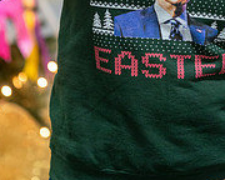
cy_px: -34
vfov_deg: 8.1
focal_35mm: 188
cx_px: 144
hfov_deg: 10.3
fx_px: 1252
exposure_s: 1/160
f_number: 2.8
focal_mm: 80
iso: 4000
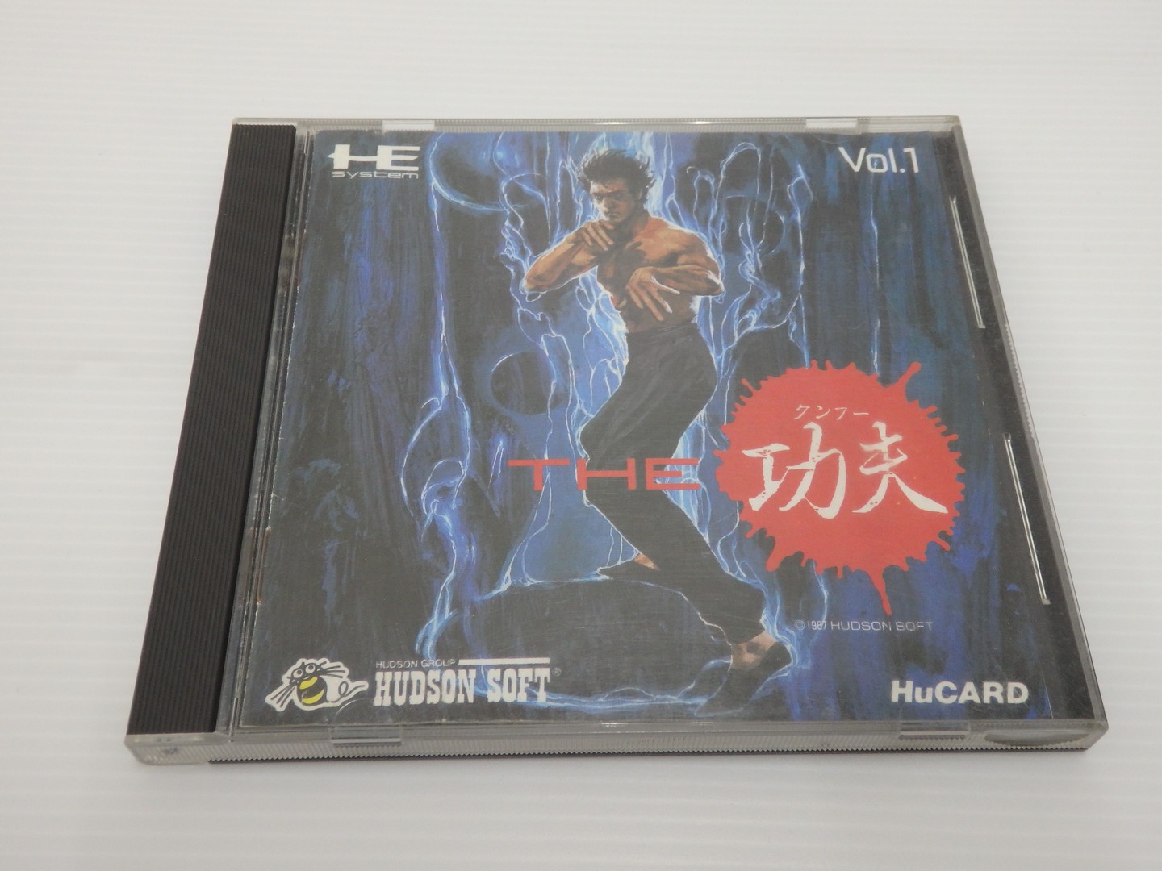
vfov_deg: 38.7
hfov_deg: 50.1
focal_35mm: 37
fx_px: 1242
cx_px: 581
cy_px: 436
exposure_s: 1/50
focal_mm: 6.6
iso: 320
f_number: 3.6
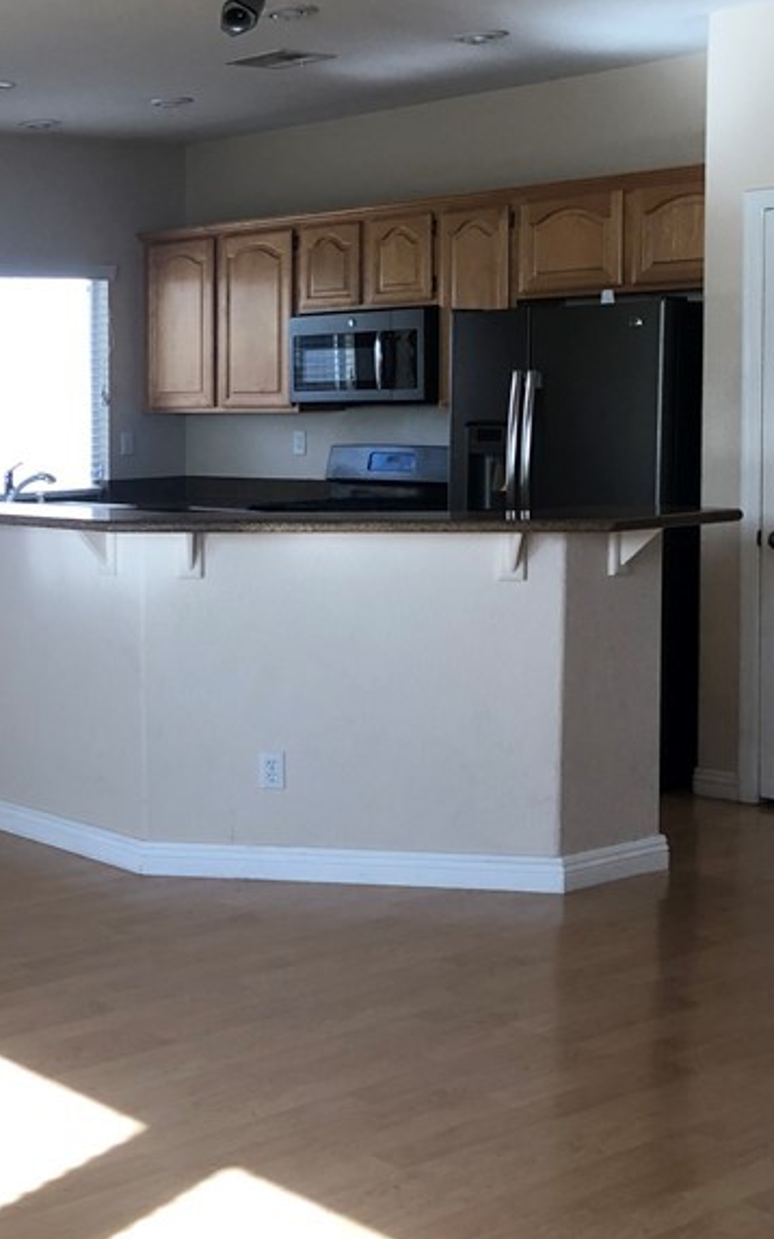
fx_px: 1789
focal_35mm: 53
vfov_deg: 38.1
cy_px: 534
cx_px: -246
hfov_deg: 21.9
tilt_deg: -4.5
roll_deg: +2.1
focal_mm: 3.99
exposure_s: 1/30
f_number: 1.8
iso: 32
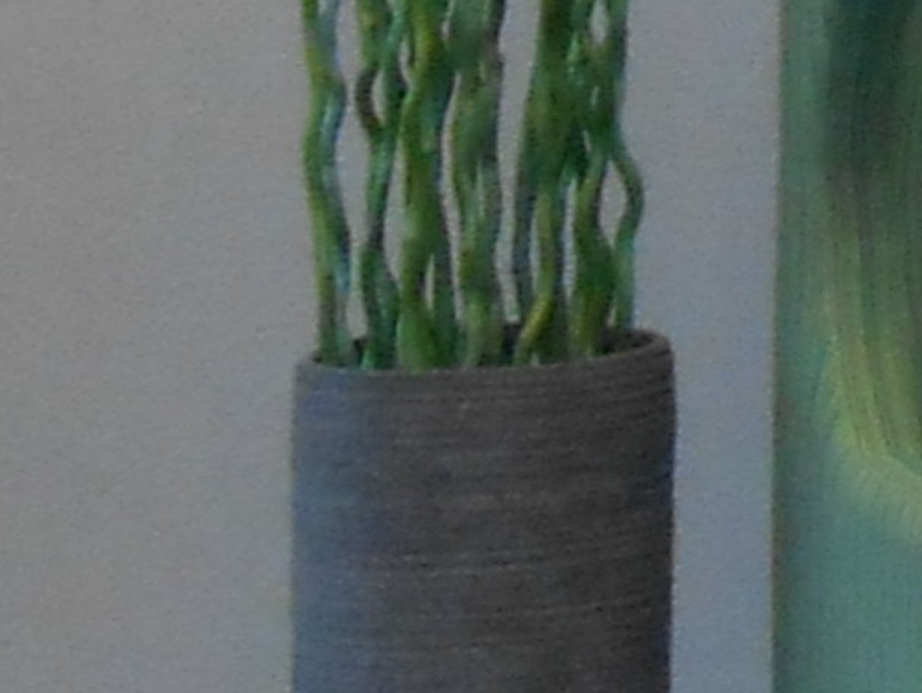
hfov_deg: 7.7
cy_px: -627
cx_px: 2780
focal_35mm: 225
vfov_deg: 6.4
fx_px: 5995
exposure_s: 1/25
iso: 320
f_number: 3.8
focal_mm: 5.3
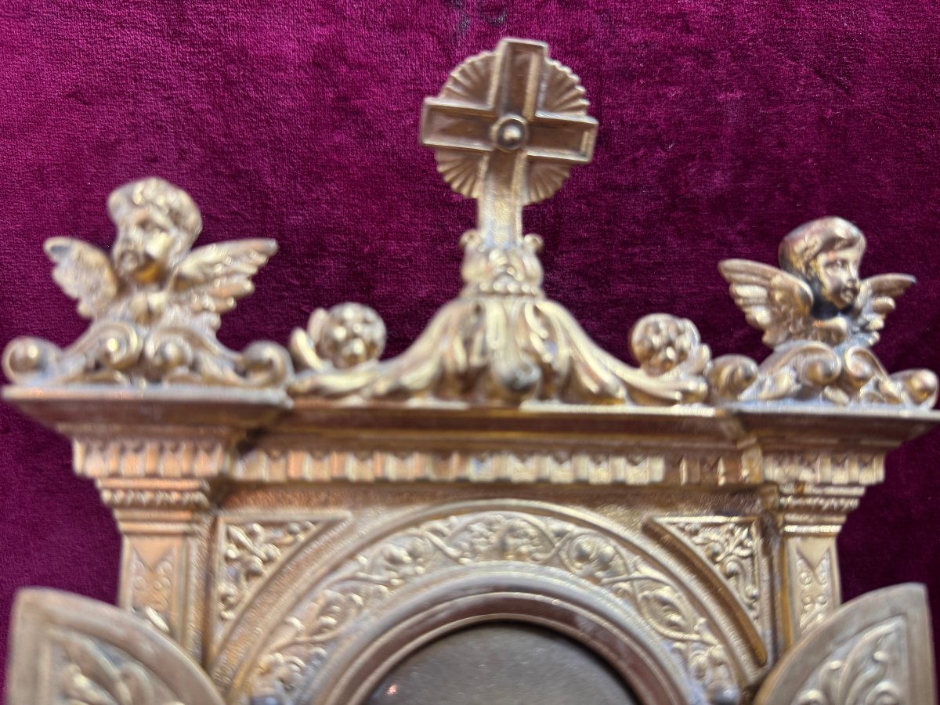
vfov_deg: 56.8
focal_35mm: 24
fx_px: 652
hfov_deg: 71.6
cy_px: 352
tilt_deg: -14.2
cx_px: 470
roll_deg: -0.6
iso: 200
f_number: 1.78
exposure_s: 1/50
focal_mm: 6.76
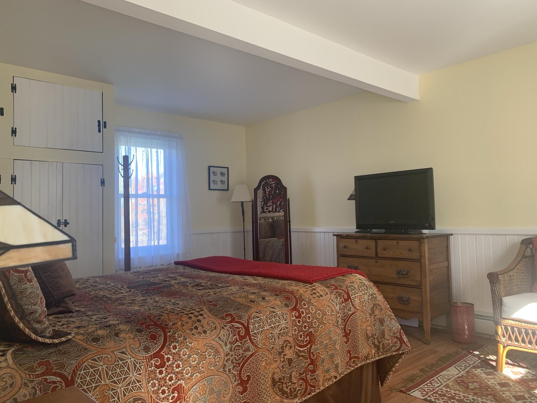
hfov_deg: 67.3
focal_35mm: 26
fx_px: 403
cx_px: 268
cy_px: 202
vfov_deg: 53.1
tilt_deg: +3.0
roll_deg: +2.3
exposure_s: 1/90
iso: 100
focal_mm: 4.25
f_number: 1.8
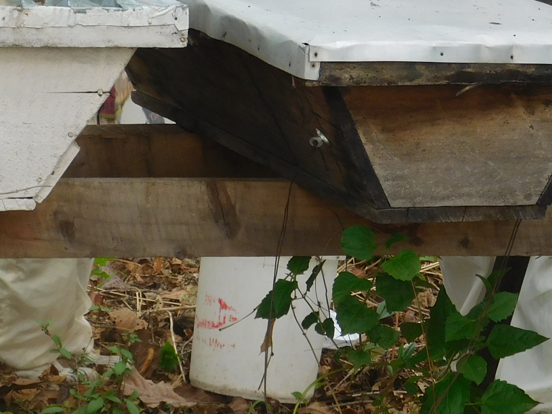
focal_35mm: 181
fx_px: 2886
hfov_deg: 10.9
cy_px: 82
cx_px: 256
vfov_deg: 8.2
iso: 125
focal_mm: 12.6
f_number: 4.3
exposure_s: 1/100
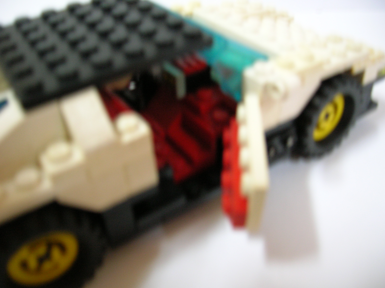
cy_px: 144
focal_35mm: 34
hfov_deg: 54.0
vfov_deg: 41.7
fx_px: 378
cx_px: 192
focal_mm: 5.7
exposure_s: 1/2.2
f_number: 2.9
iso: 100
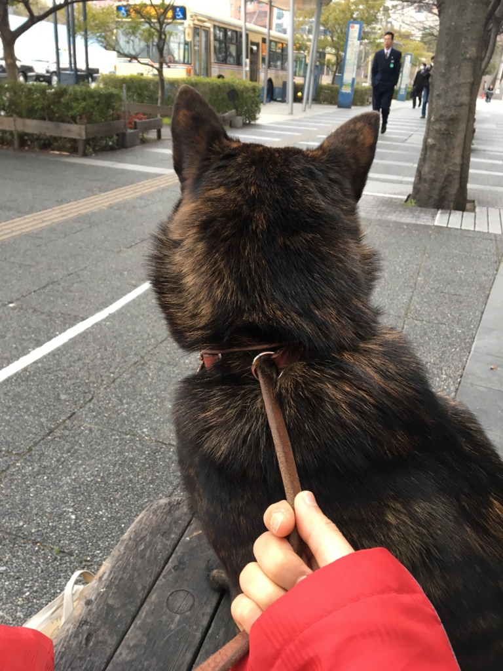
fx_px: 562
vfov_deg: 61.7
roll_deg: -3.6
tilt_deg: -25.3
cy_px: 336
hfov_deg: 48.2
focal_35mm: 29
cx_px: 252
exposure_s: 1/30
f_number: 2.2
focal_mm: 4.15
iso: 32
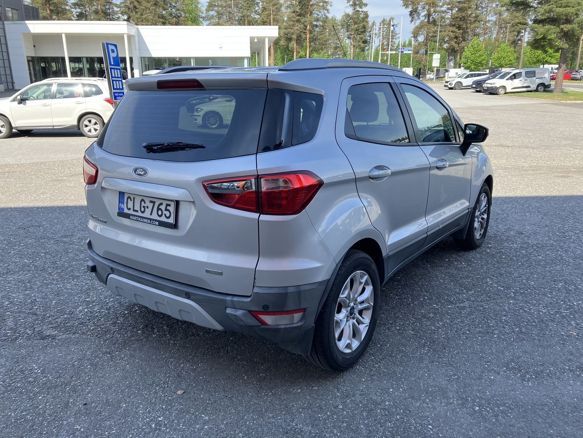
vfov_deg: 49.7
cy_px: 219
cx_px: 292
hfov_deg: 63.4
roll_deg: +1.0
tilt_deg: -16.3
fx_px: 472
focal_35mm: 28
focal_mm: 3.99
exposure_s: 1/517
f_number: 1.8
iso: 32
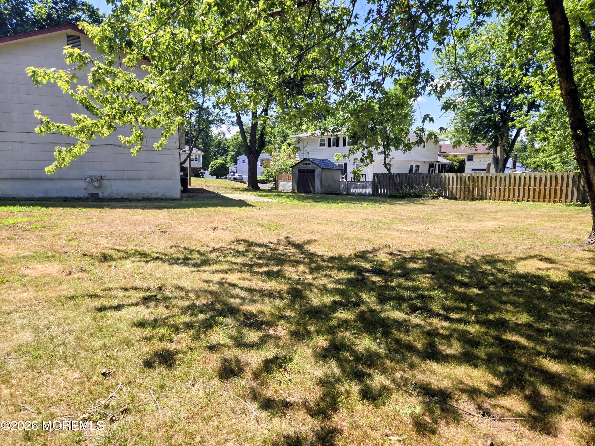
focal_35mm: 23
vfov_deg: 58.9
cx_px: 298
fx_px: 395
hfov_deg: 73.9
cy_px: 223
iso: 25
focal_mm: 5.4
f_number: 1.8
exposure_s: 1/834
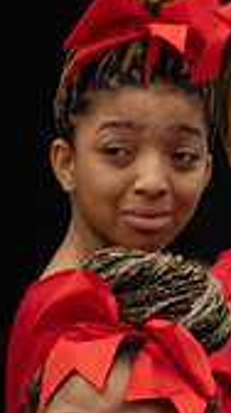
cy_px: 406
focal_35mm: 859
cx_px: 691
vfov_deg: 2.5
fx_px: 9392
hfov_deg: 1.4
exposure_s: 1/125
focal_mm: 237
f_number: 6
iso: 8000
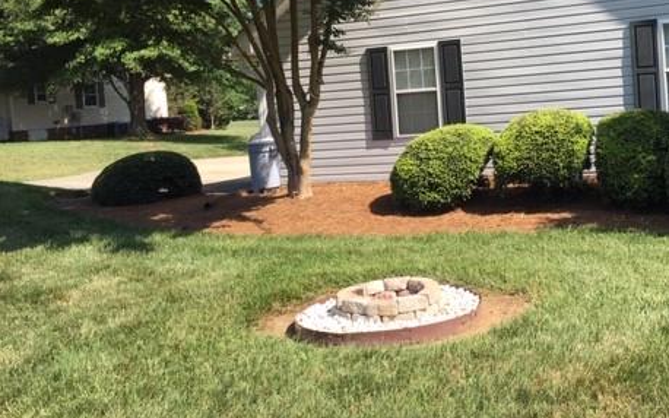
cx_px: 466
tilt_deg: -3.6
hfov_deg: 45.3
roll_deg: +4.8
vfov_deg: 29.5
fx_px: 784
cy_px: 117
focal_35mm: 43
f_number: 2.2
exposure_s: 1/699
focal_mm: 4.15
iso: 25
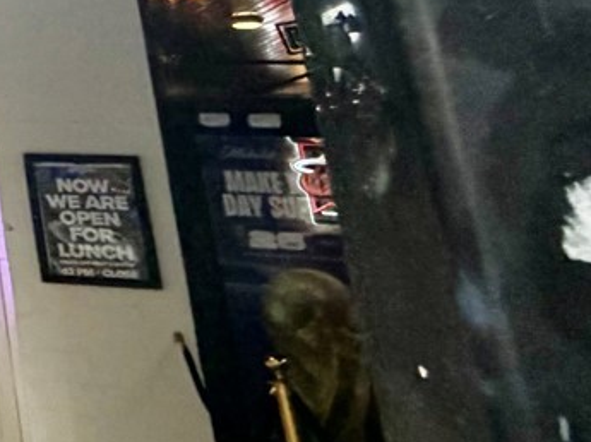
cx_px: -735
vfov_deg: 20.5
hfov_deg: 16.6
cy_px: -139
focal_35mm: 65
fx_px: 1109
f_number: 2.2
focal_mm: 2.22
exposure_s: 1/121
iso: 250
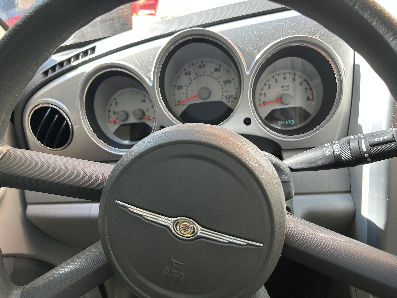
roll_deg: +6.4
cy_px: 149
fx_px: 298
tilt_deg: -23.9
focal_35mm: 26
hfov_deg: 67.3
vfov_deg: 53.1
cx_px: 198
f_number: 1.5
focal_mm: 5.7
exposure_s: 1/121
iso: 64
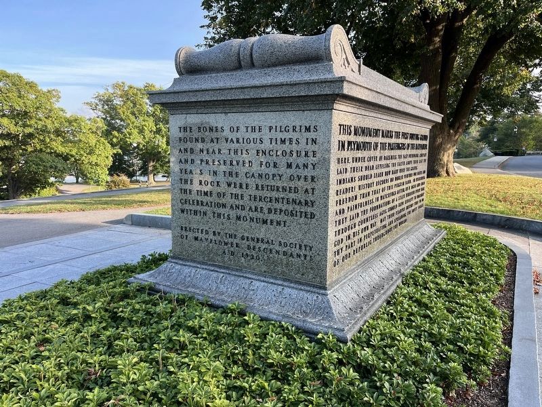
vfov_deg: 53.1
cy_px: 204
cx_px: 271
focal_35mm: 26
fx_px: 407
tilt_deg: -7.8
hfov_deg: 67.3
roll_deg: -1.9
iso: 50
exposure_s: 1/432
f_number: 1.6
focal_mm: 5.1
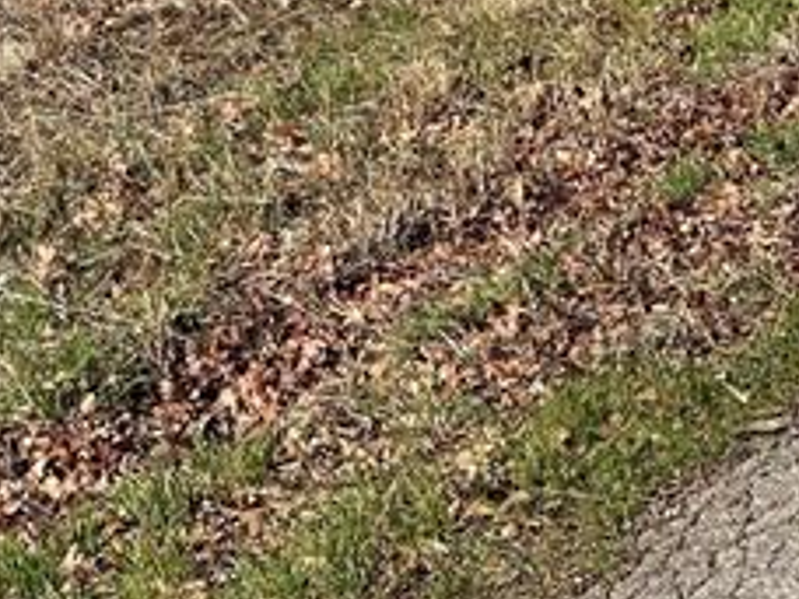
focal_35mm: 108
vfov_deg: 12.3
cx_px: 375
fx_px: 2493
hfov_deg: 18.2
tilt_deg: -5.2
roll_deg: -1.2
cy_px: -550
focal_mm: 6.86
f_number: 1.78
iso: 80
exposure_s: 1/4348
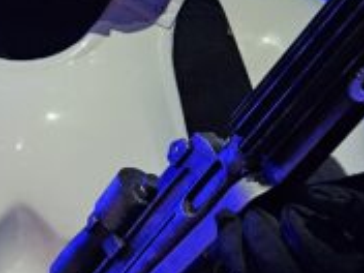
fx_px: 1409
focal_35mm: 134
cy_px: 219
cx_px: 10
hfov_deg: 14.5
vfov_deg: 11.0
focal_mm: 5.4
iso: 640
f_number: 1.8
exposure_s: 1/24
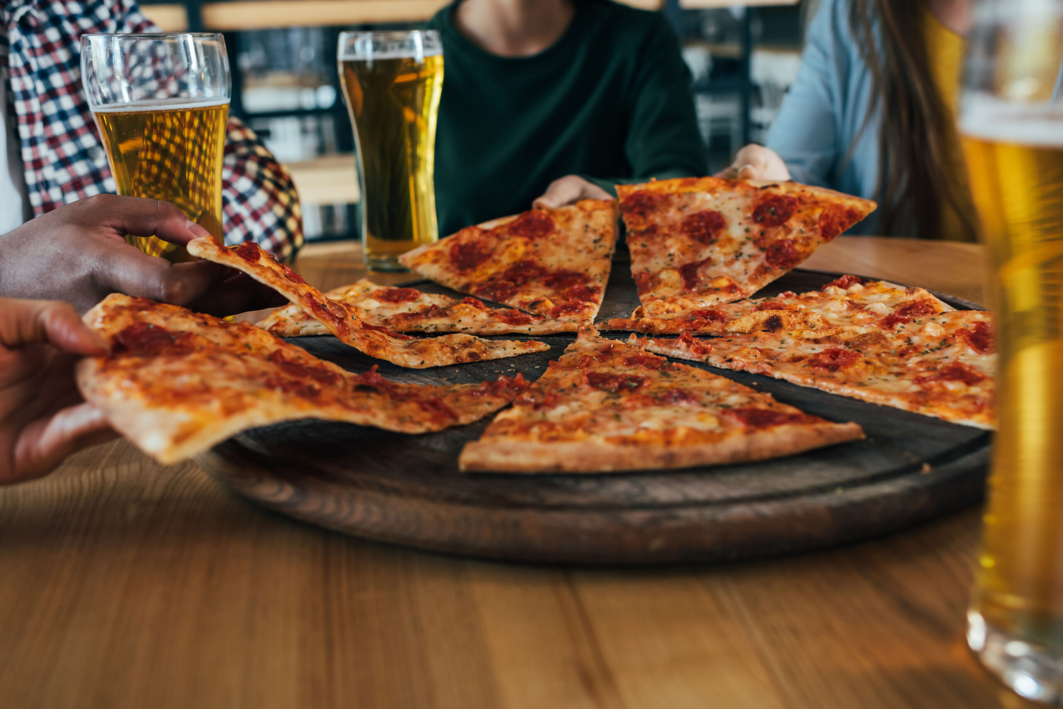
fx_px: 1034
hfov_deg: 54.4
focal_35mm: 35
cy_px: 354
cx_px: 532
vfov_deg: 37.9
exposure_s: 1/125
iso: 400
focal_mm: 35
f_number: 4
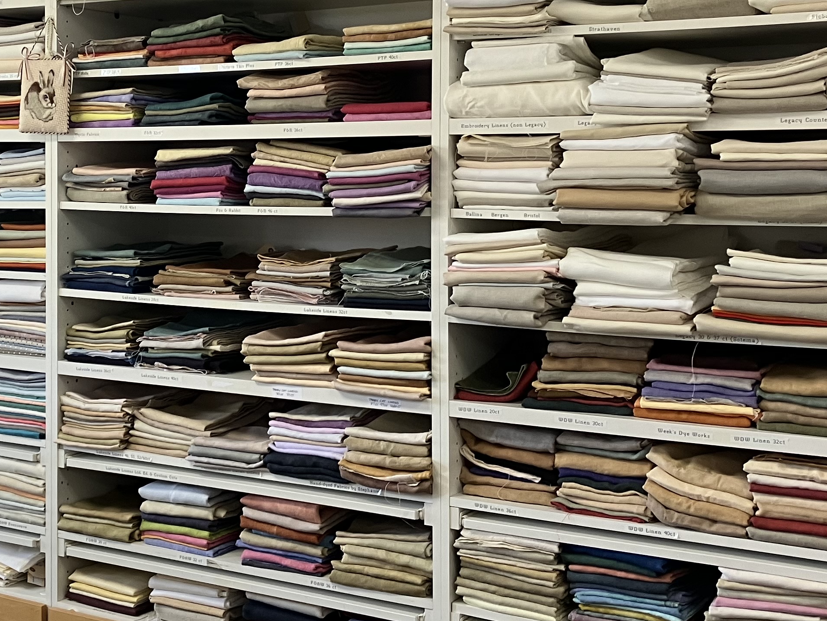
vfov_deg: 24.7
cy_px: 204
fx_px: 1410
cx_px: 160
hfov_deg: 31.8
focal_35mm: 59
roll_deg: -0.4
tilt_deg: -1.5
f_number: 1.8
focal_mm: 3.99
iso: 80
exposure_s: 1/60
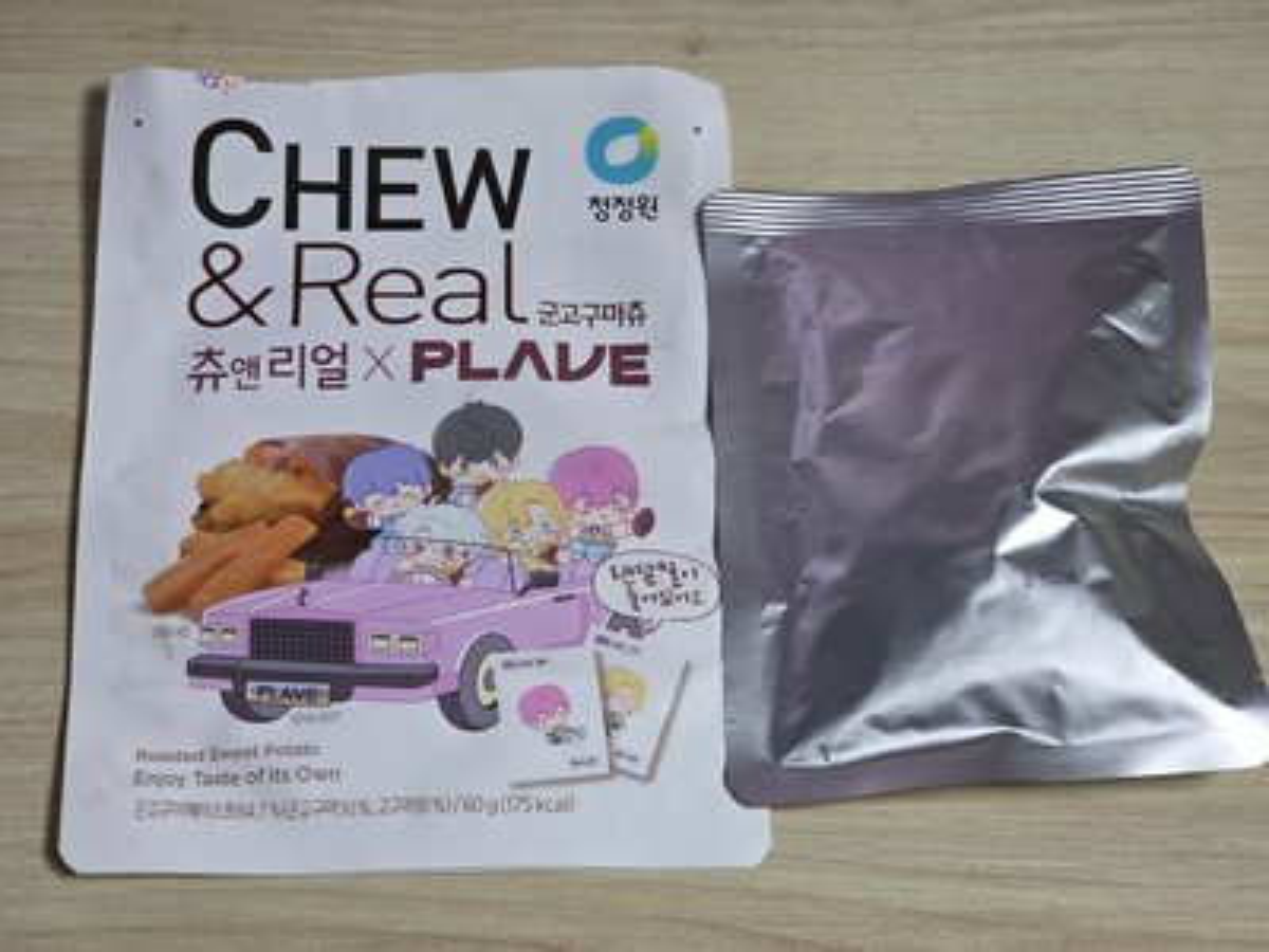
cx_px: 634
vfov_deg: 21.3
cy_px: 476
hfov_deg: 28.2
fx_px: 2529
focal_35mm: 69
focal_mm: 7.9
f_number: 2.4
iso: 250
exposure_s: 1/120
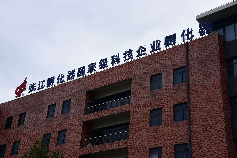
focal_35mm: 52
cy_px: 79
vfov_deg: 26.0
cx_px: 118
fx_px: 342
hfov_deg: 38.2
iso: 200
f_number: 8
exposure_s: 1/320
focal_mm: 52
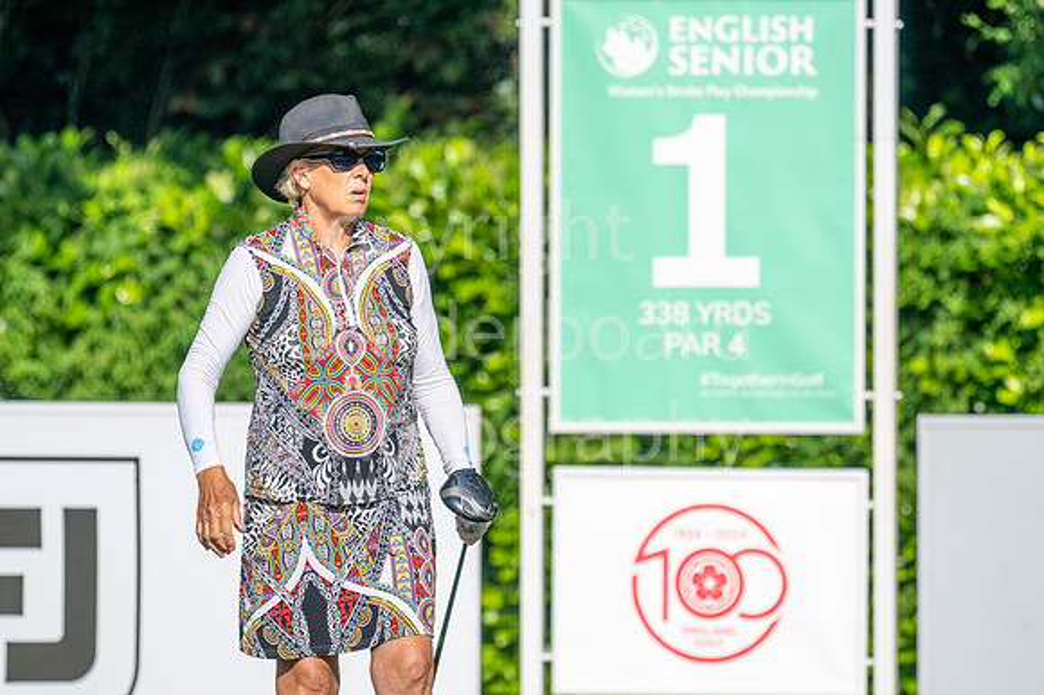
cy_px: 348
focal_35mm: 450
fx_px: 13042
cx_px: 522
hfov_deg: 4.6
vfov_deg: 3.1
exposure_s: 1/4000
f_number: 5
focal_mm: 300
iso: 200
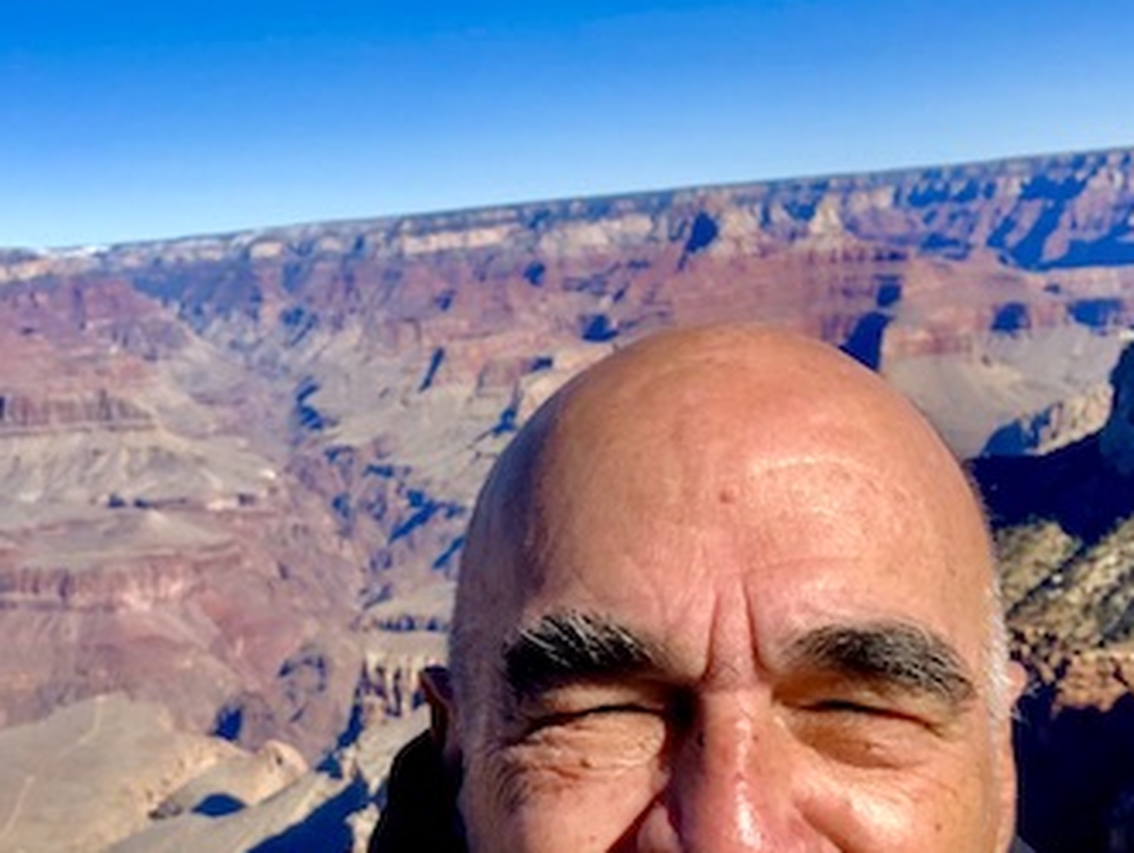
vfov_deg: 24.9
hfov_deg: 33.0
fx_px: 1902
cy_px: 677
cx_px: 418
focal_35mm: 58
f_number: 2.2
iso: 20
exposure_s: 1/1404
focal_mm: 2.87
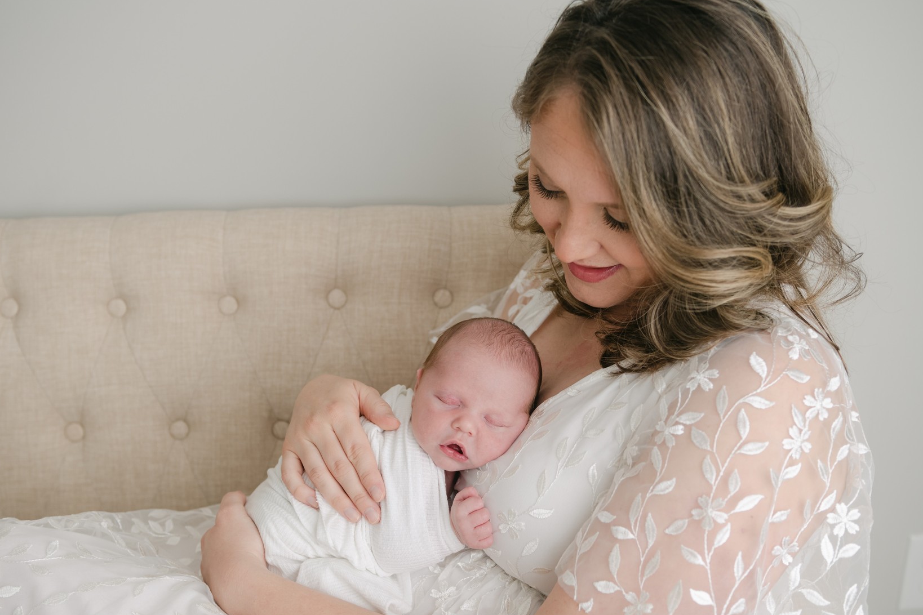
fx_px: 1025
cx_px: 428
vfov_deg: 33.3
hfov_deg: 48.4
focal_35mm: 40
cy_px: 367
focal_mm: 32
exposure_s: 1/200
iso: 320
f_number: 3.5
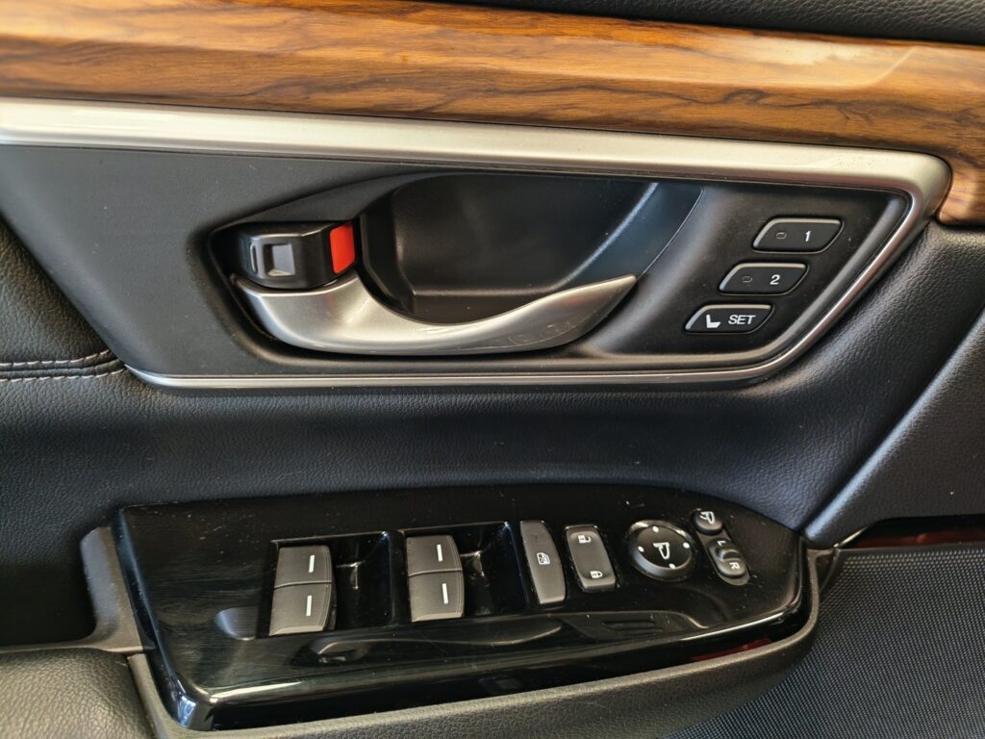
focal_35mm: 23
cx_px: 492
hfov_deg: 73.9
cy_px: 370
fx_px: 654
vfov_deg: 58.9
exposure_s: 1/50
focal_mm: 5.4
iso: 125
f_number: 1.6
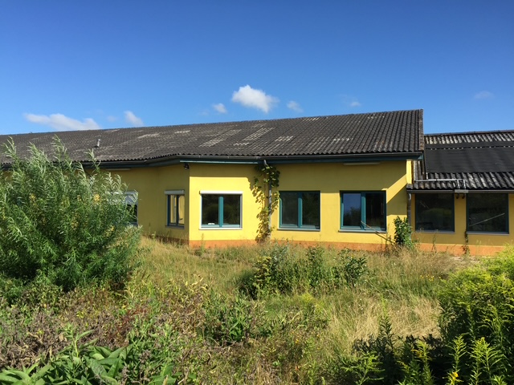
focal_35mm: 29
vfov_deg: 48.2
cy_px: 192
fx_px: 431
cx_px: 257
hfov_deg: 61.7
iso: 32
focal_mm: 4.15
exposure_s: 1/1364
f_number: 2.2
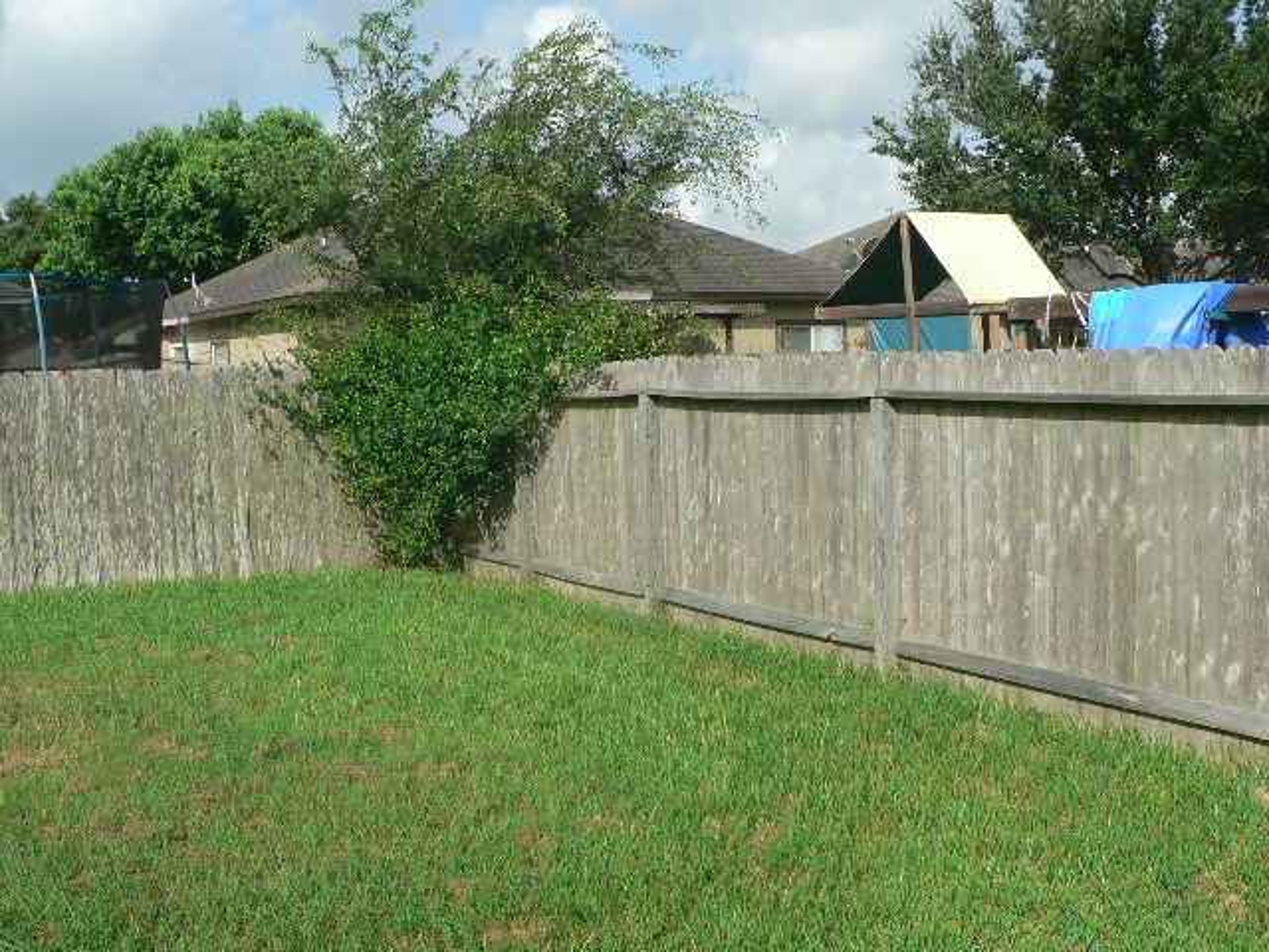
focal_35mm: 36
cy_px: 476
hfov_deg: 51.4
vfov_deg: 39.7
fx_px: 1320
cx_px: 634
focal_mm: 6
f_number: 5
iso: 80
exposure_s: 1/400
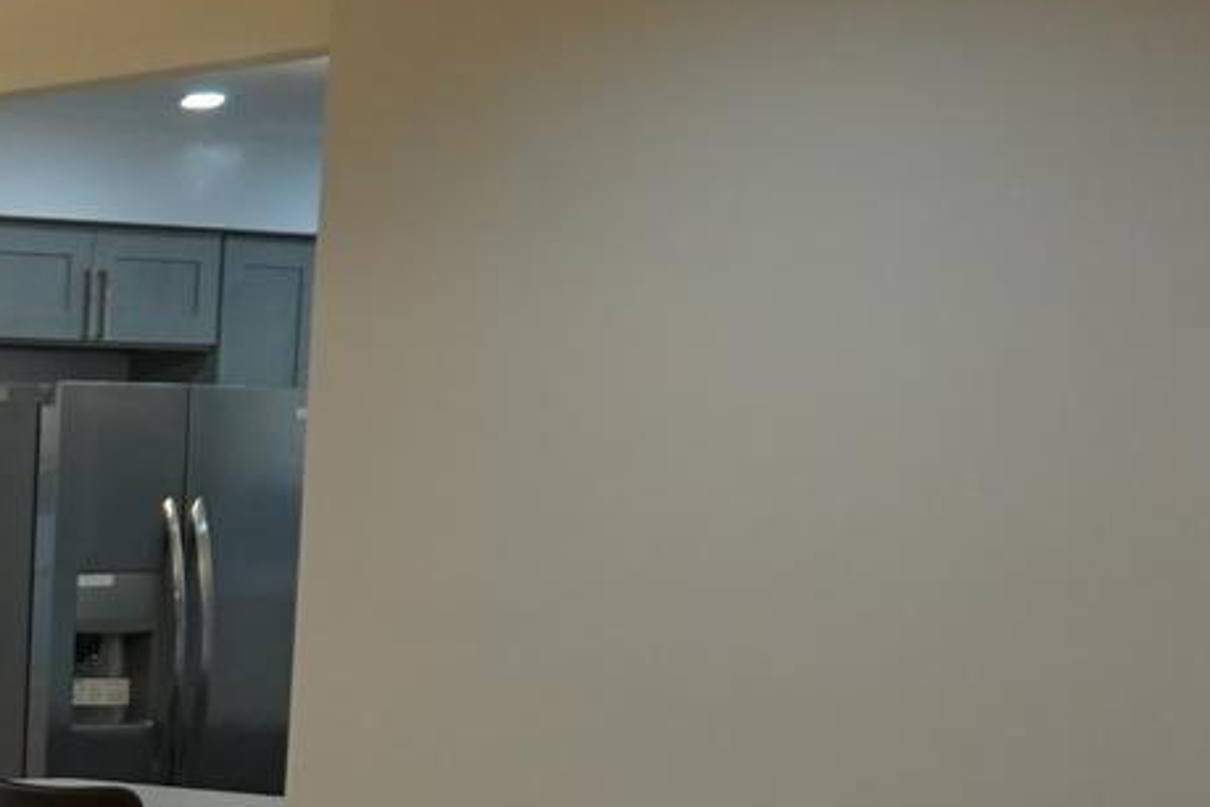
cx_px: -957
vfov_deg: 12.2
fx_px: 3596
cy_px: 1178
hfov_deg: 16.2
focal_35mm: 107
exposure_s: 1/160
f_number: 4
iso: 640
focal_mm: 16
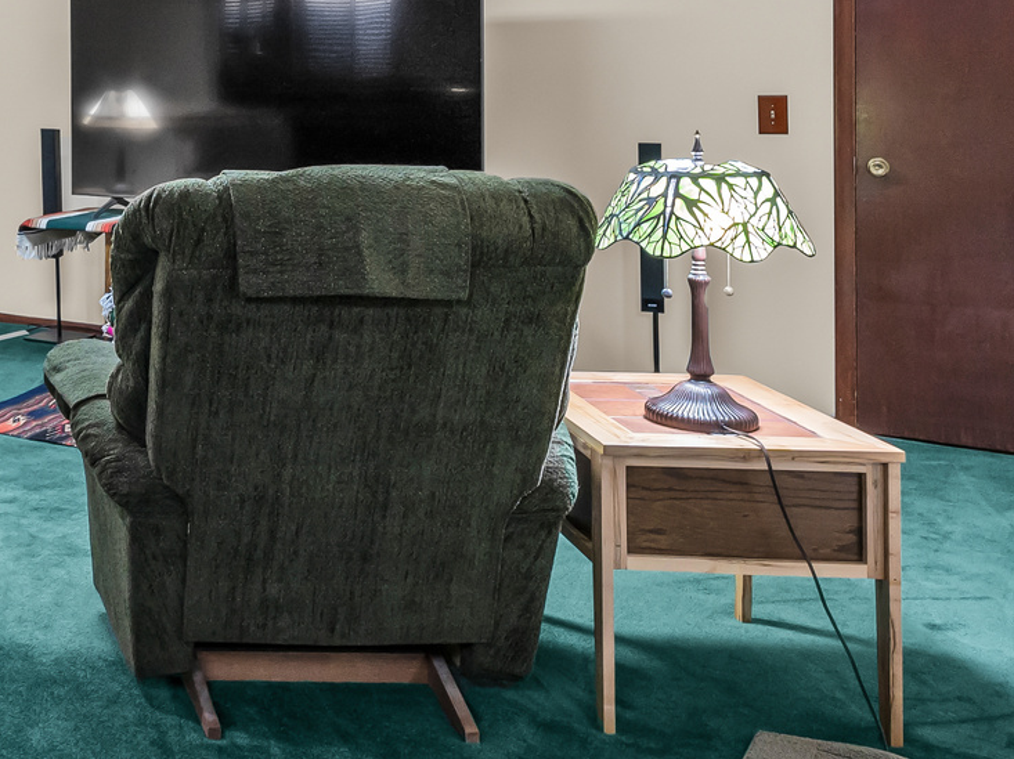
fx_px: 1298
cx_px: -101
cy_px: 66
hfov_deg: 36.2
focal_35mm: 44
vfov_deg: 31.0
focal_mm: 11
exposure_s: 1/25
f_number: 4
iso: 640
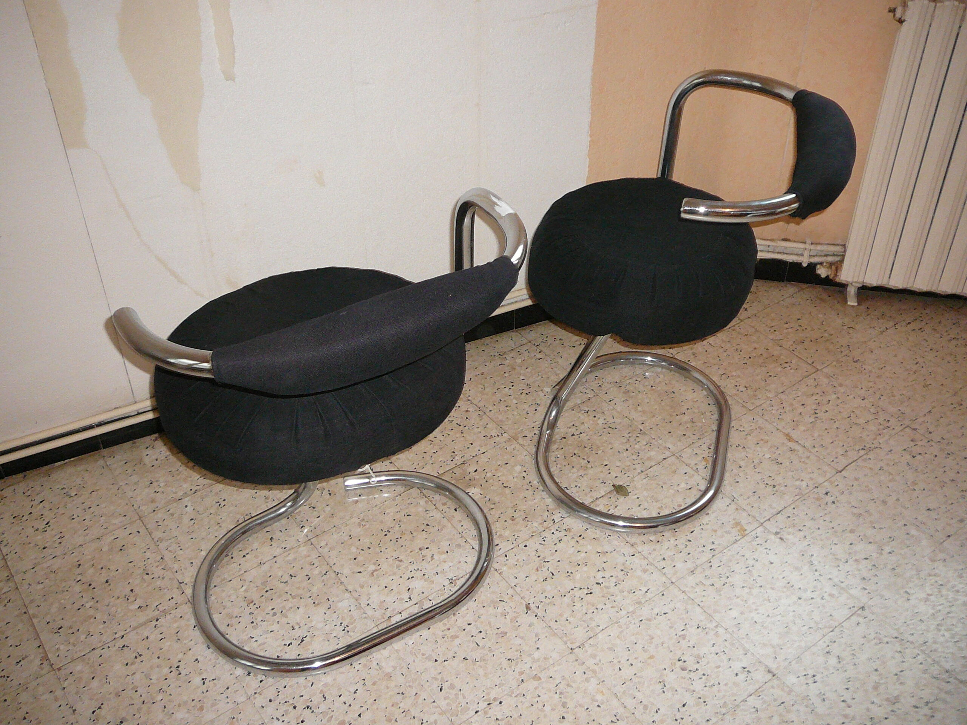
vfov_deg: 40.7
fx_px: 978
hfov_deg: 52.6
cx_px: 484
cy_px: 362
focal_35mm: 35
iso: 200
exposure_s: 1/30
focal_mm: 5.2
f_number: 2.8
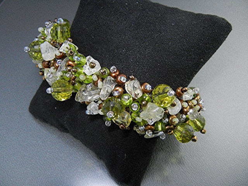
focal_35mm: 34
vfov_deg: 41.8
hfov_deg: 54.0
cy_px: 93
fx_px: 244
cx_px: 124
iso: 800
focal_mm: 6.2
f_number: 7.2
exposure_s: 1/30
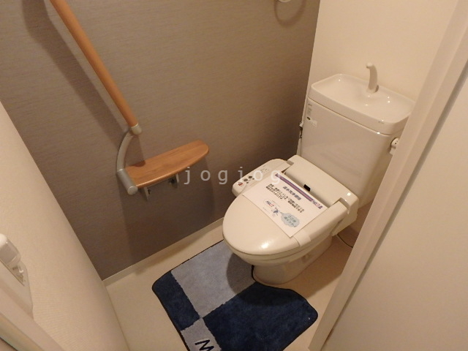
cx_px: 234
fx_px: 284
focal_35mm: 21
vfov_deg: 63.4
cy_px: 176
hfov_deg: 79.0
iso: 640
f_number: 3.5
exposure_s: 1/30
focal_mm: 3.7
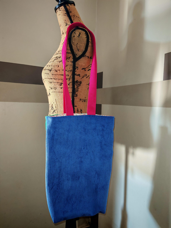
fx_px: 178
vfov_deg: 65.3
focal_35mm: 27
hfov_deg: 51.4
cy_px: 114
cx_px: 86
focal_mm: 6.67
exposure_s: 1/33
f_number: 1.9
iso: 640
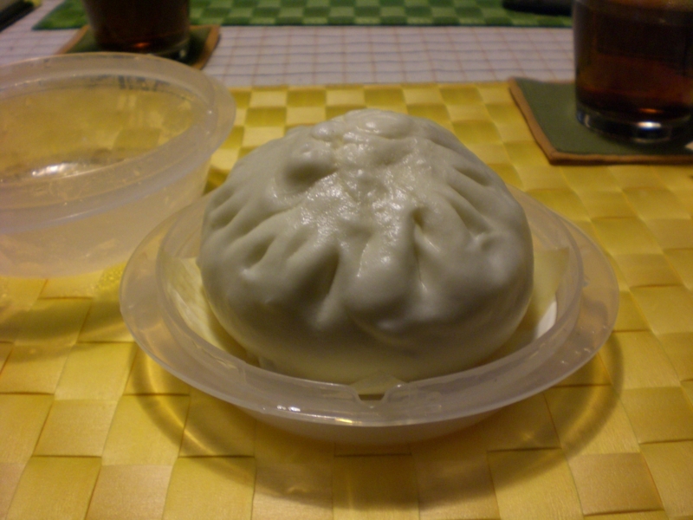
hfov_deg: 49.0
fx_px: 761
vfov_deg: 37.7
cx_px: 346
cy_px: 260
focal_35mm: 38
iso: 200
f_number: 3.1
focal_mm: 6.3
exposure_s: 1/25
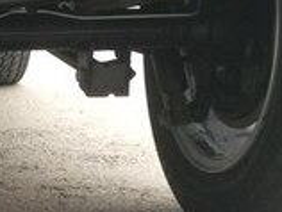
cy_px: 140
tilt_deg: -8.5
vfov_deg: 12.3
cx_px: -228
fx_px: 987
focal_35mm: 121
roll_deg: +3.0
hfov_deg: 14.3
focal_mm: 4.15
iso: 50
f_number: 2.2
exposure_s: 1/33
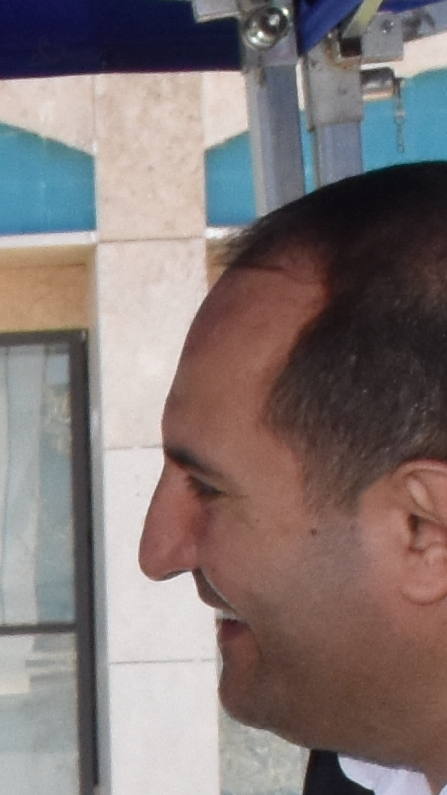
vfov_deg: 8.8
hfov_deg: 4.8
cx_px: -1061
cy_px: 1302
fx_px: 4992
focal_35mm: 237
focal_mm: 20
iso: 1000
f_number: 14
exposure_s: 1/250
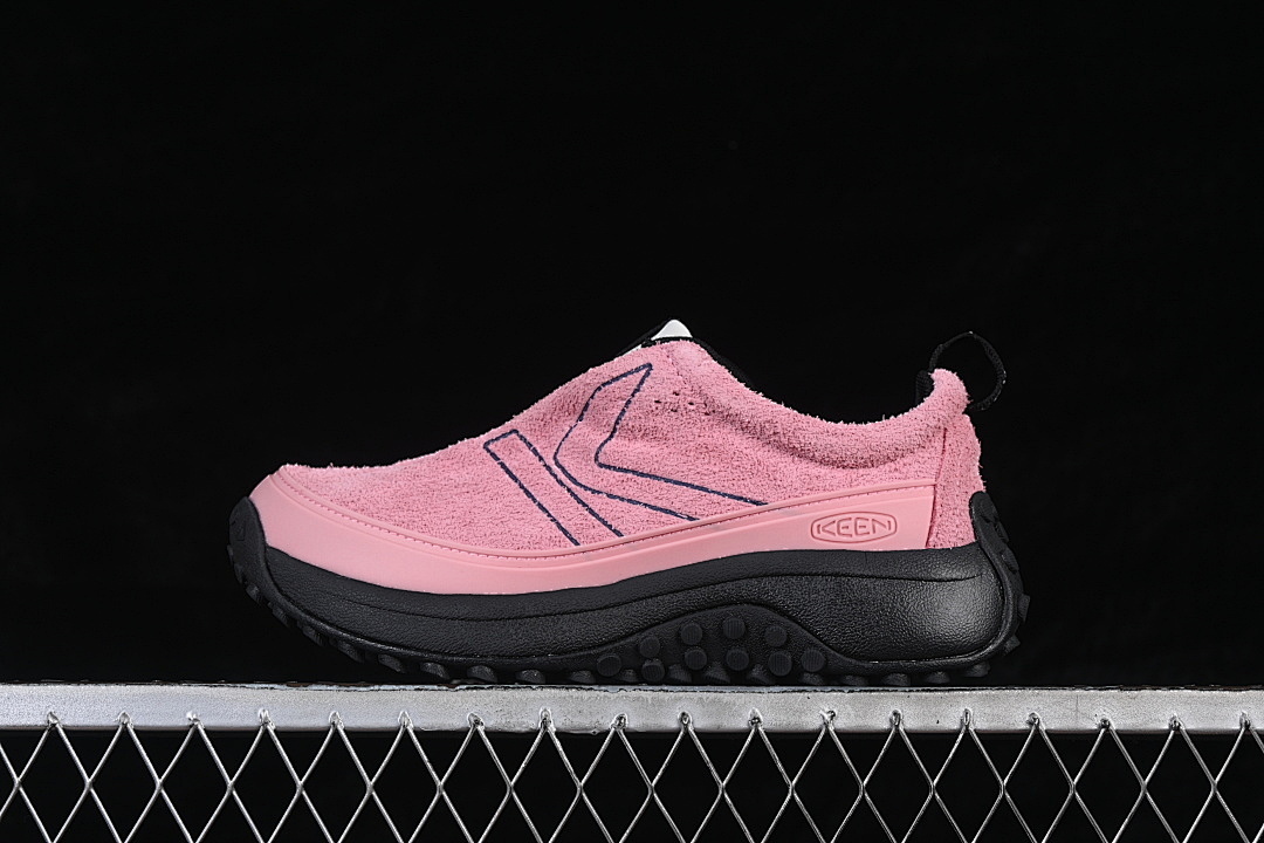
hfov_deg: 27.0
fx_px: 2633
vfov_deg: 18.2
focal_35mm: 75
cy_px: 422
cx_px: 632
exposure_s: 1/80
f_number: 8
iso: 160
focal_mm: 50
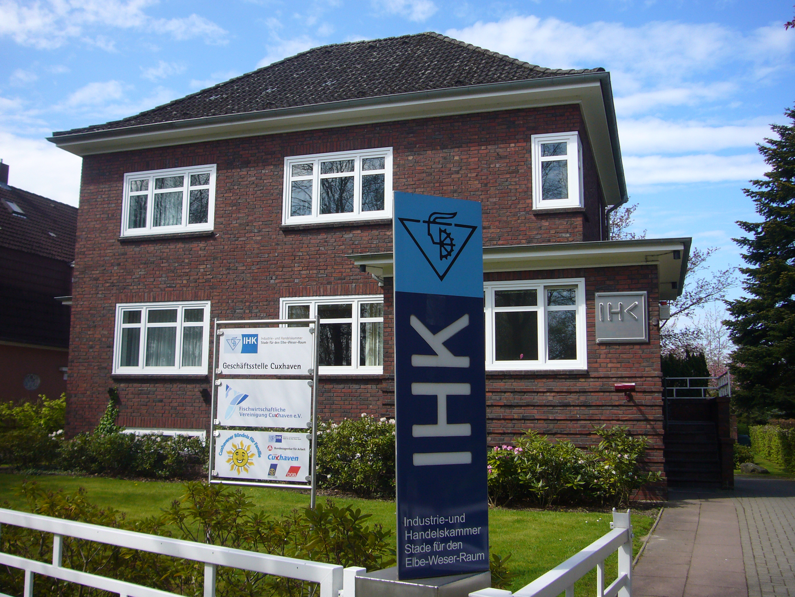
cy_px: 298
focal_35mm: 35
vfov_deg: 40.7
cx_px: 398
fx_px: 804
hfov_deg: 52.6
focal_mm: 5.7
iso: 80
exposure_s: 1/160
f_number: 6.3
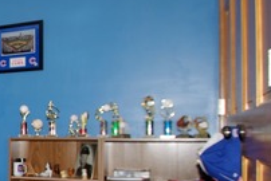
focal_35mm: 57
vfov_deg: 23.5
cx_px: -144
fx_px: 429
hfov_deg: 25.5
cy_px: 141
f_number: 4
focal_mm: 11.88
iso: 100
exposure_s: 1/20
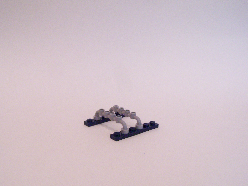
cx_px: 124
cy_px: 93
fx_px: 272
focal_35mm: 38
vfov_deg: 37.7
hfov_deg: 49.0
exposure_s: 1/8
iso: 400
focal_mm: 6.3
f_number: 6.3
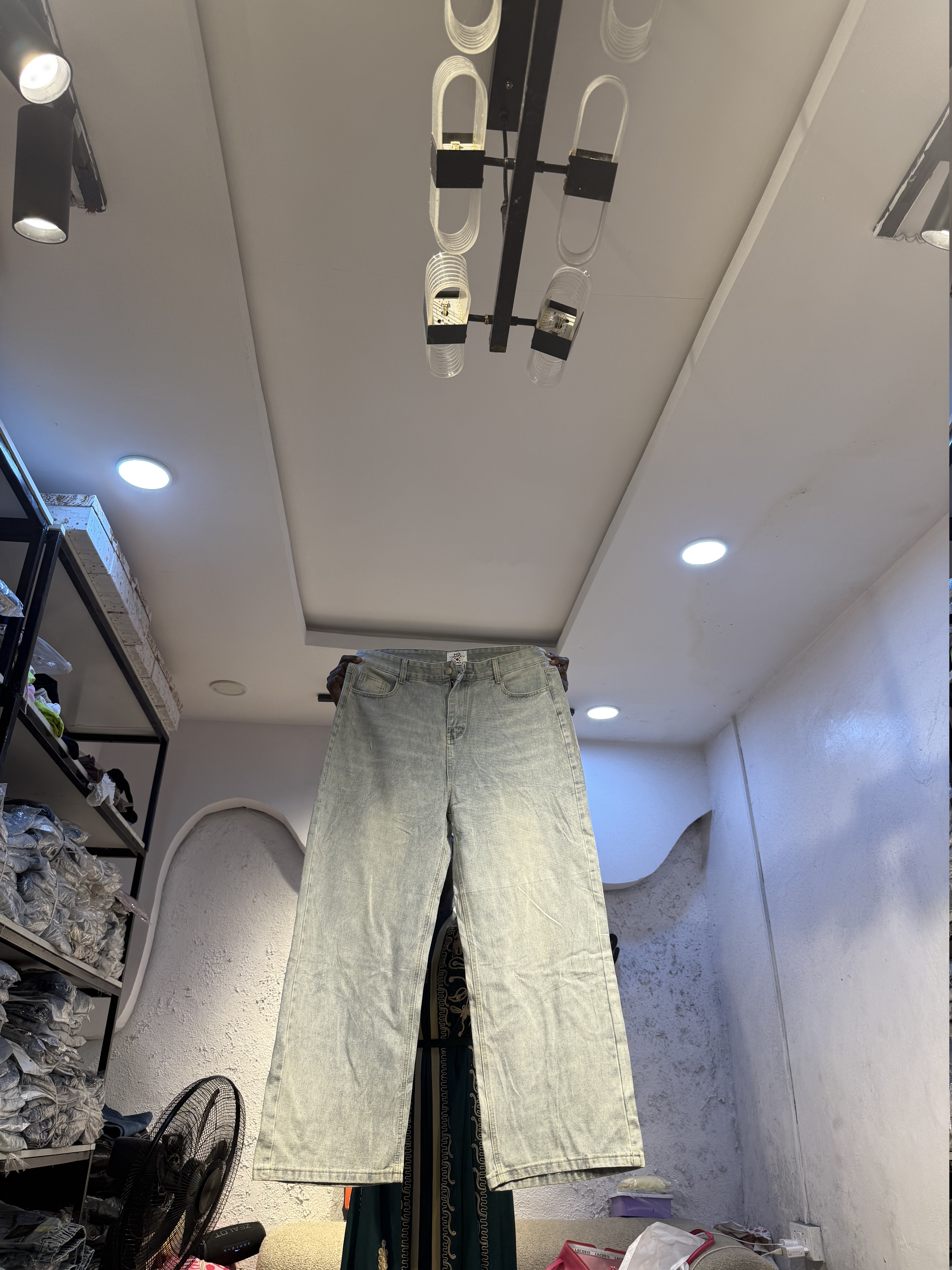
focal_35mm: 24
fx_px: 880
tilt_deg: +28.1
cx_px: 476
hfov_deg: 56.8
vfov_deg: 71.6
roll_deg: -0.8
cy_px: 635
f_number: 1.78
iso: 64
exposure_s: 1/165
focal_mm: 6.76
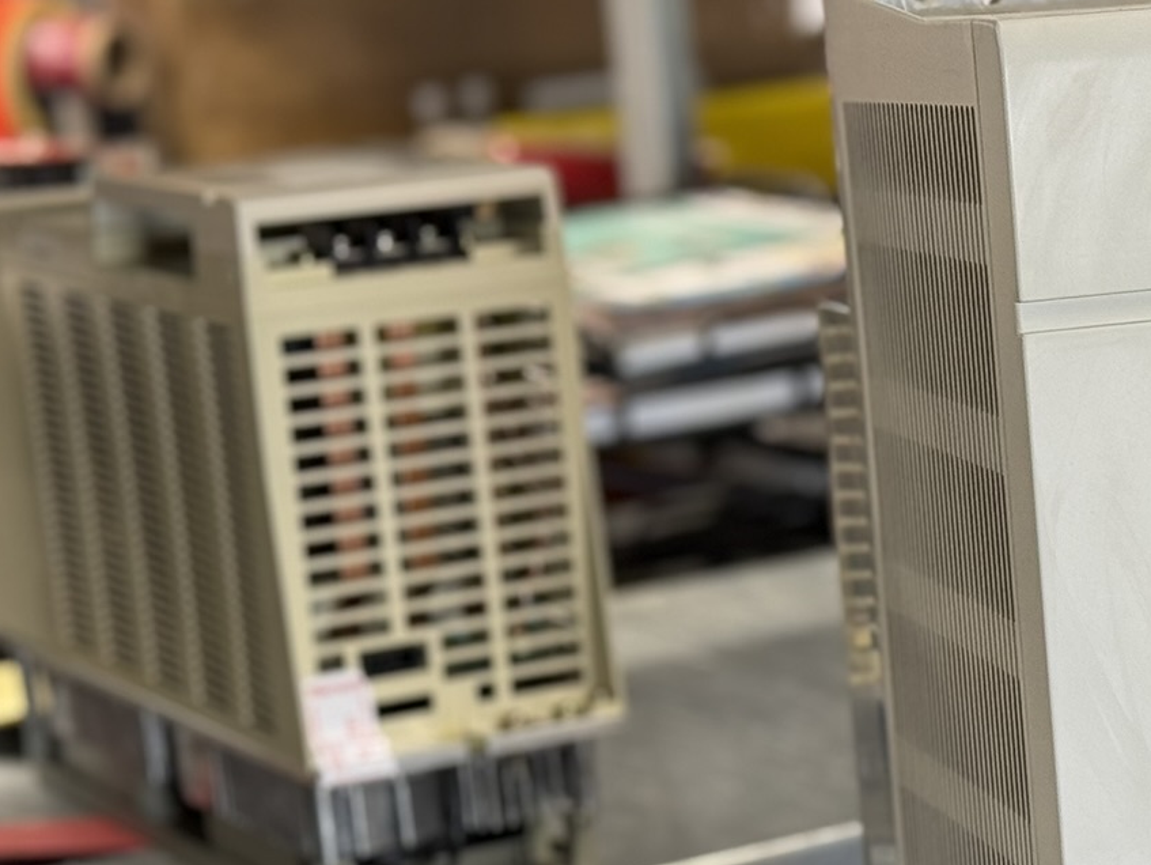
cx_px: 1079
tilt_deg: -16.3
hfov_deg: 16.7
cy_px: 816
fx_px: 3859
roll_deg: +3.0
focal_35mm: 116
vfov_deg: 12.7
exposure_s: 1/50
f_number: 1.78
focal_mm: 6.76
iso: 100
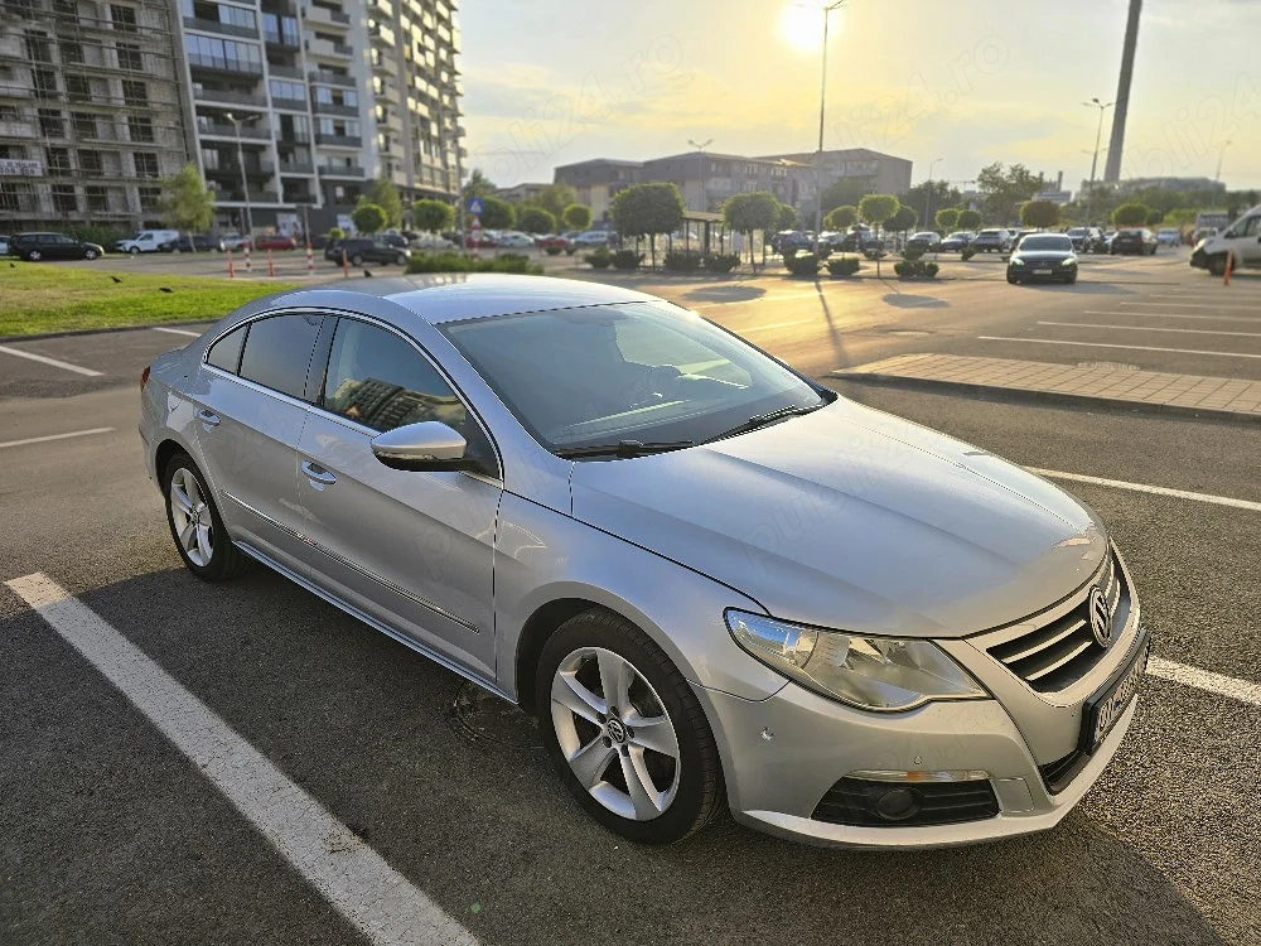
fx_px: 838
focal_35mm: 23
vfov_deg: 58.9
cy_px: 473
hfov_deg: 73.9
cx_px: 630
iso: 12
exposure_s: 1/1429
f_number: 1.7
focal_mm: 6.3
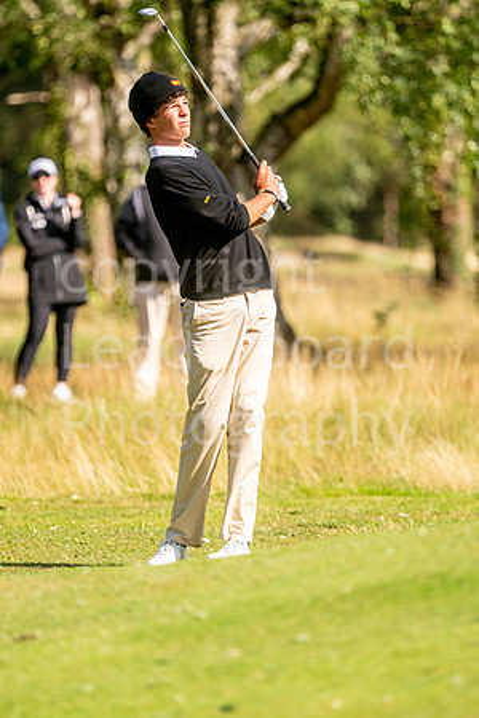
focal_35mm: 450
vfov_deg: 4.6
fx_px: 8981
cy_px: 359
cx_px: 240
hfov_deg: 3.1
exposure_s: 1/4000
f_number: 4
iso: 320
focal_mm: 300
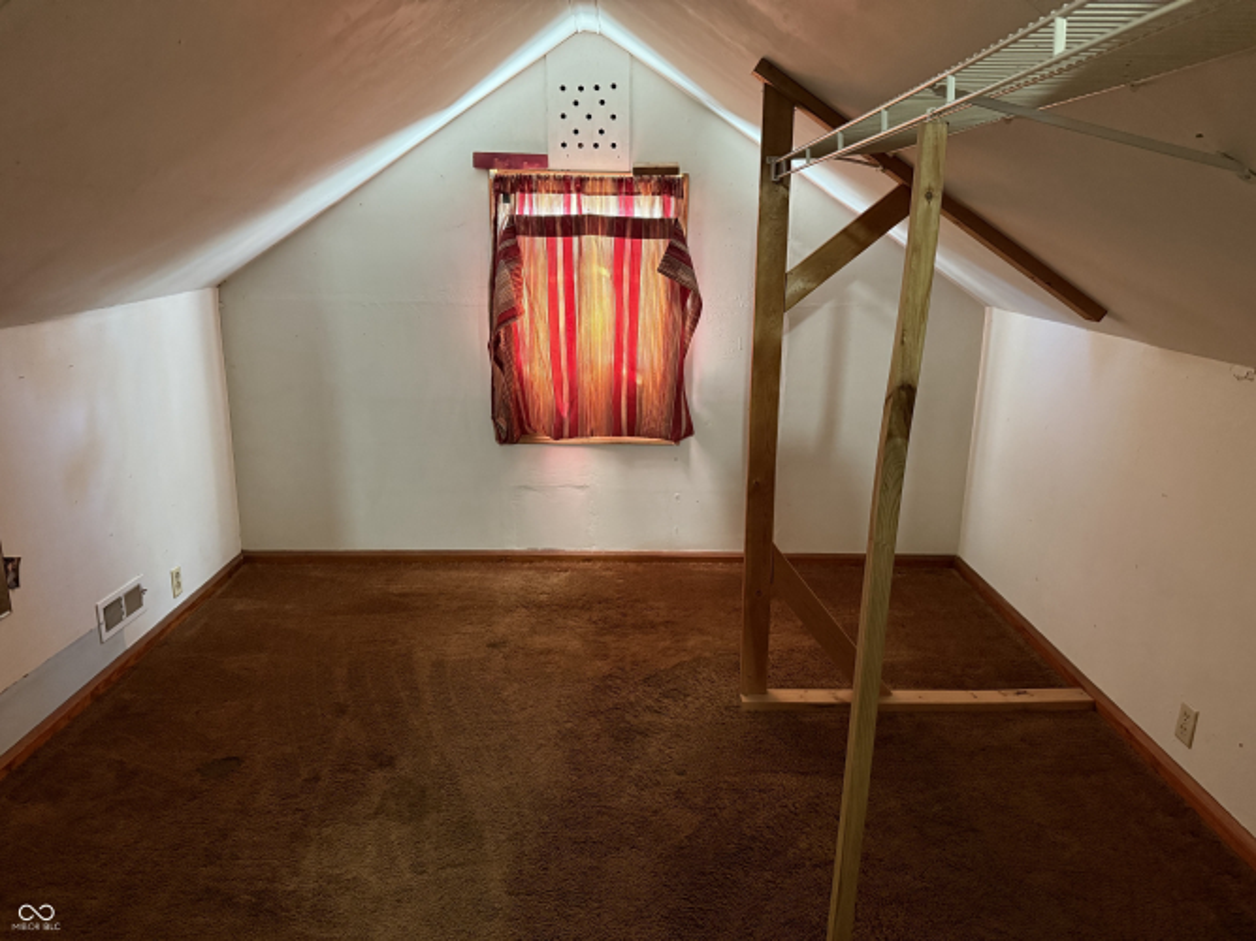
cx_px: 628
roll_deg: -0.2
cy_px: 470
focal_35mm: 24
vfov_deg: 56.8
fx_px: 871
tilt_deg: -14.0
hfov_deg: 71.6
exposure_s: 1/51
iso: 800
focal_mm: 6.76
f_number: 1.78
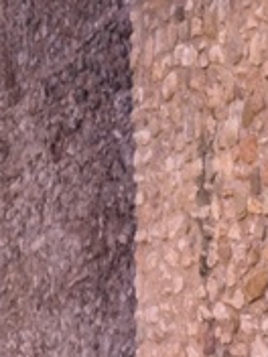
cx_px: 126
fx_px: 2395
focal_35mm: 232
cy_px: 202
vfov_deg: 8.5
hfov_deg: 6.4
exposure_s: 1/25
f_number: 1.89
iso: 180
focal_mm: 5.43
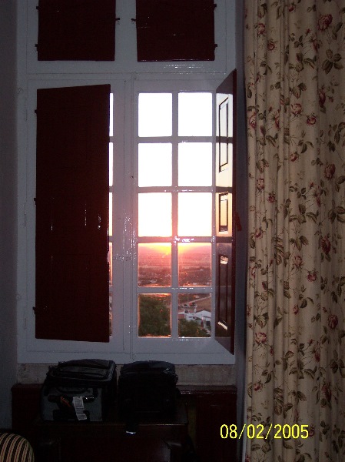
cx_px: 172
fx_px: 679
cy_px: 231
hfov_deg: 28.5
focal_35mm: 51
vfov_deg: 37.5
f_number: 3.4
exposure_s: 1/90
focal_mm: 10.7
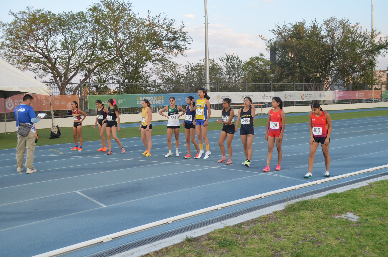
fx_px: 355
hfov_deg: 57.3
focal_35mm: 33
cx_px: 194
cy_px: 128
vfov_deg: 39.8
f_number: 5.6
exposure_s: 1/125
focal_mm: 22
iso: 220
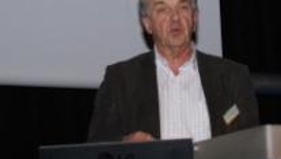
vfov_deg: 6.5
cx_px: 217
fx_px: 1396
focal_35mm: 187
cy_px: 117
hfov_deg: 11.5
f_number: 5.6
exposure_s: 1/80
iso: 400
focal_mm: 55
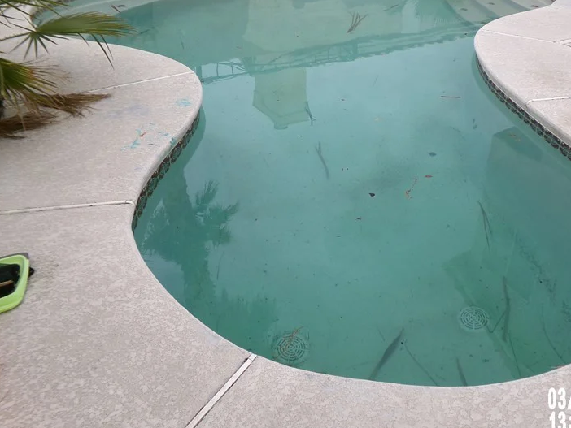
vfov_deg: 40.5
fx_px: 578
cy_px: 167
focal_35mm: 35
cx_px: 368
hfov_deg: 51.9
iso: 100
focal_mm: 4.3
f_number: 3.7
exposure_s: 1/400
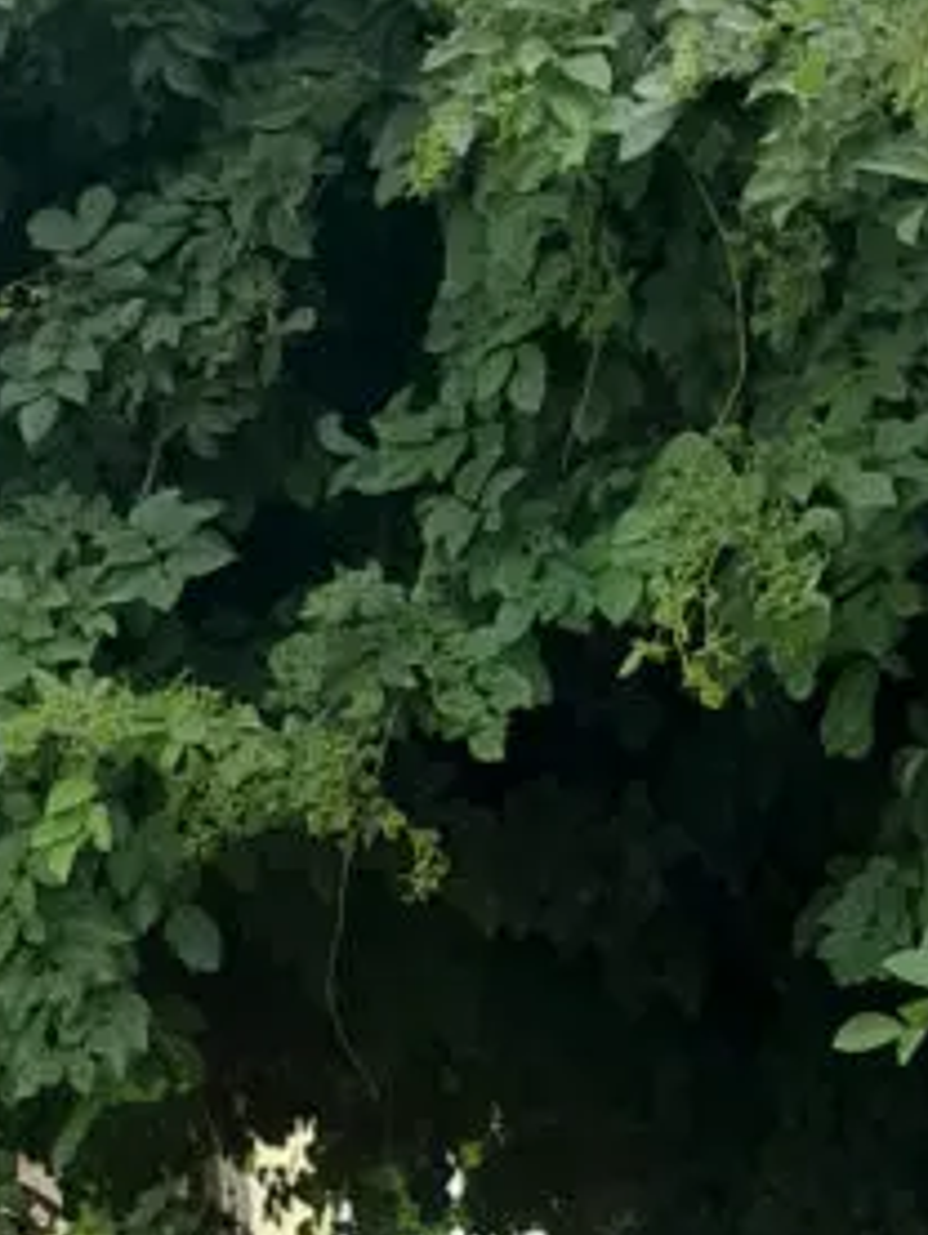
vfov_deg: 19.1
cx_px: -67
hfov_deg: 15.1
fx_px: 3429
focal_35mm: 96
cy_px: 1529
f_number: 1.8
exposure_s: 1/195
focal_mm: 3.98
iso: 40
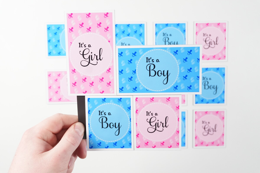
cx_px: 130
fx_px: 303
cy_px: 86
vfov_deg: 31.9
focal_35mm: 42
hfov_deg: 46.4
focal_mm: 28
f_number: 5.6
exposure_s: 1/400
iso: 2500
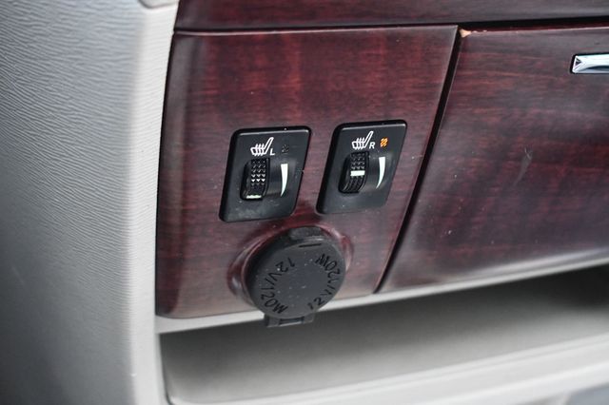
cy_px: 202
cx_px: 304
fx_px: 1014
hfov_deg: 33.4
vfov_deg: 22.6
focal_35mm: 60
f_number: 4.8
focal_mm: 40
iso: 4000
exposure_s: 1/60
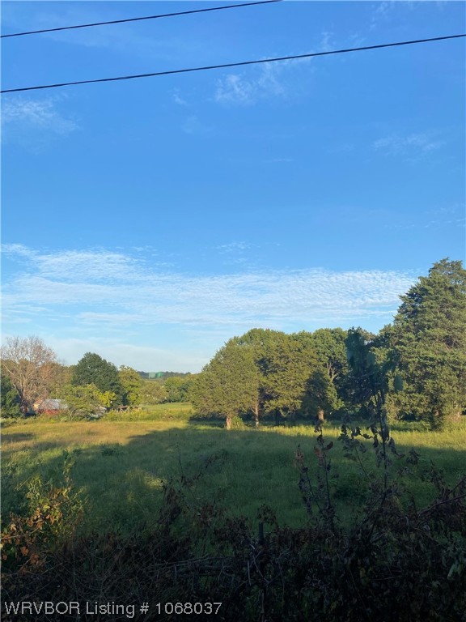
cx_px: 233
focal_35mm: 26
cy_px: 311
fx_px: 467
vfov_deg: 67.3
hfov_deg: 53.1
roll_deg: -0.2
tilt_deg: +8.9
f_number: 1.8
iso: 32
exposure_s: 1/1898
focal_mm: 4.25
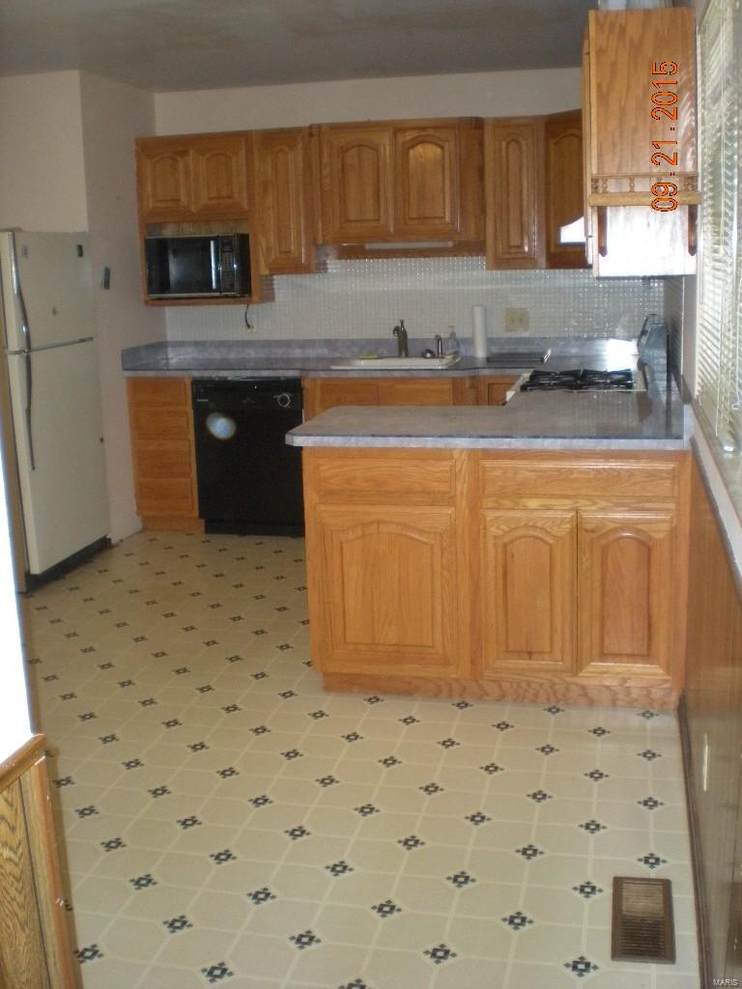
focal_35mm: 38
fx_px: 1086
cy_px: 494
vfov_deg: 49.0
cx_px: 371
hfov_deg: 37.7
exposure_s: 1/60
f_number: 3.1
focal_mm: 6.3
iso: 406
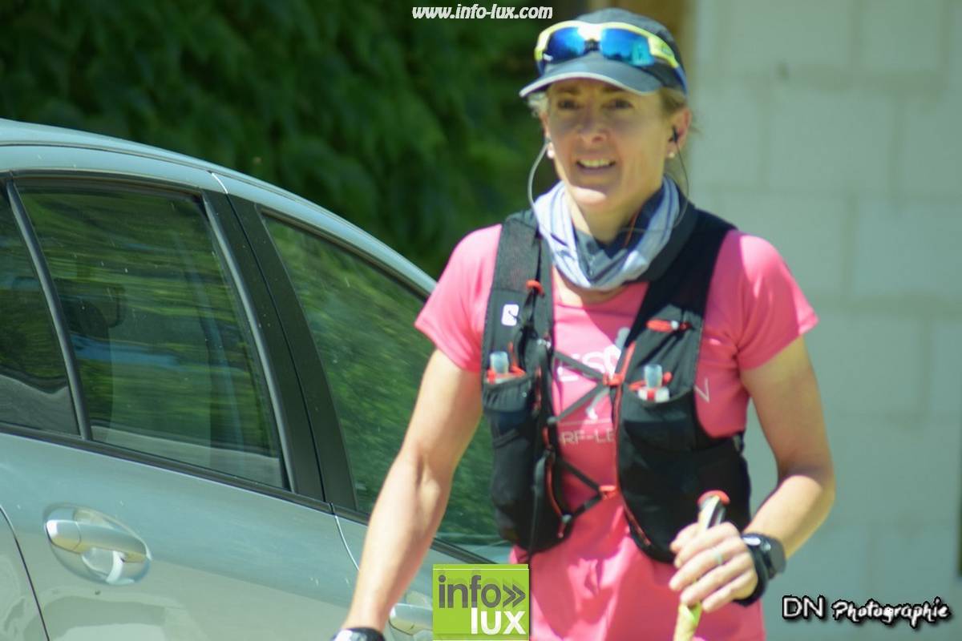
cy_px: 320
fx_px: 10020
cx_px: 481
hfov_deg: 5.5
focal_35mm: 375
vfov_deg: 3.7
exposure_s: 1/1000
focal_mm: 250
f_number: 5
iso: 500
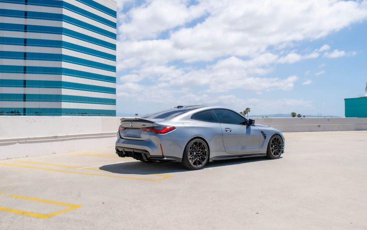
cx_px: 185
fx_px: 340
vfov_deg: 37.3
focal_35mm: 34
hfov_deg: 56.7
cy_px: 116
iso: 400
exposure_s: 1/2000
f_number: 8
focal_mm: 22
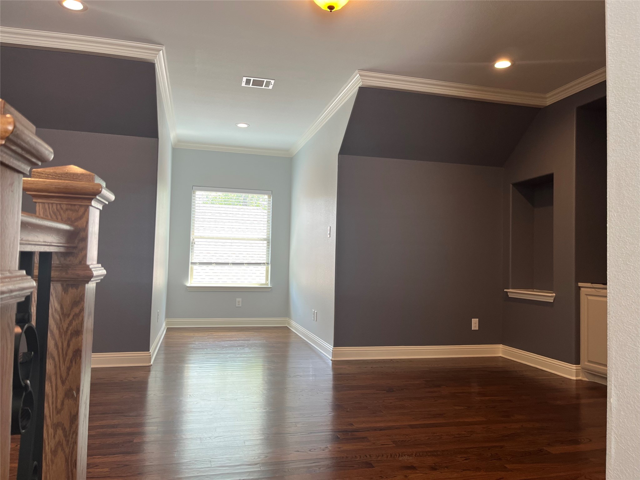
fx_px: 481
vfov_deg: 53.1
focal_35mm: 26
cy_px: 240
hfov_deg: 67.3
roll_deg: -1.1
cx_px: 320
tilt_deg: +2.7
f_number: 1.6
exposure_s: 1/63
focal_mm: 5.1
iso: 40
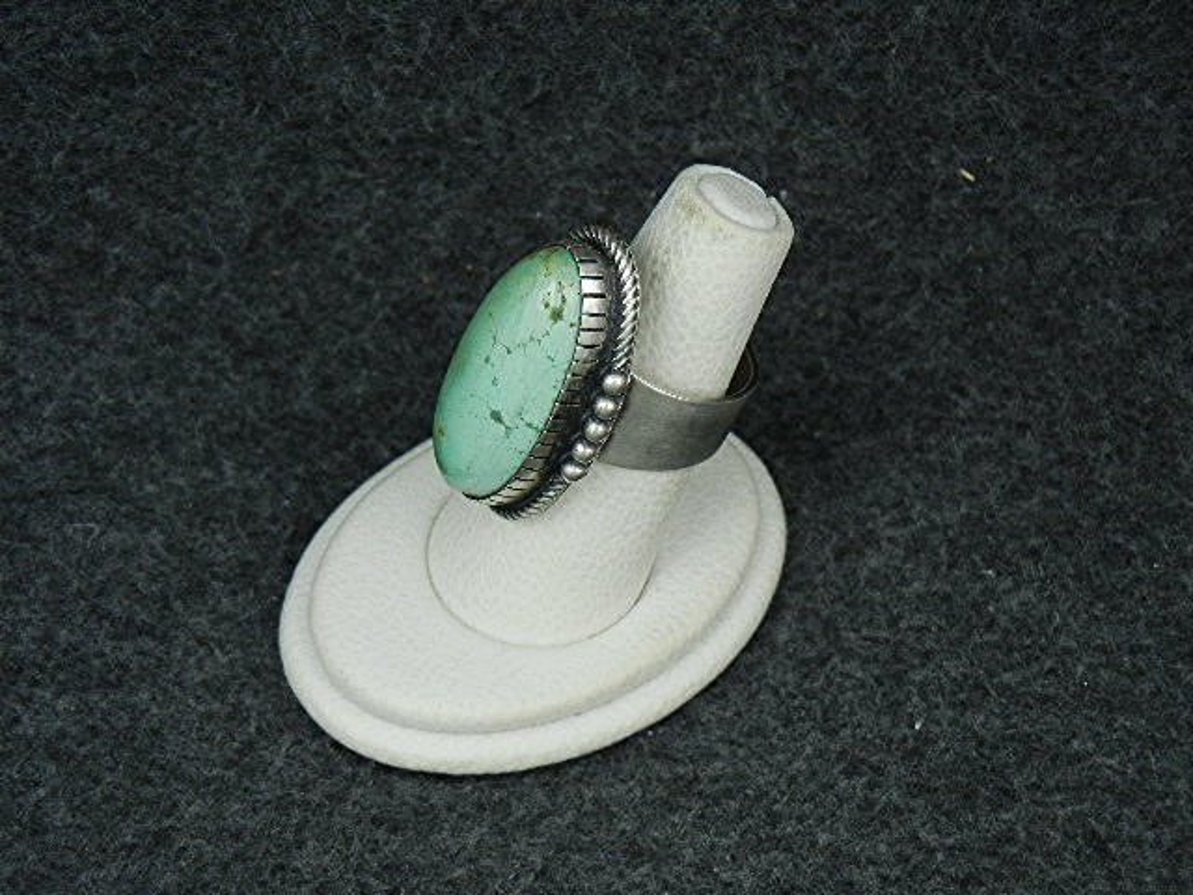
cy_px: 448
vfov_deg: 14.5
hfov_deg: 19.3
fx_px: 3515
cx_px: 596
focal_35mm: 102
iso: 200
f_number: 4.5
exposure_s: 1/7.7
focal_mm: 18.3
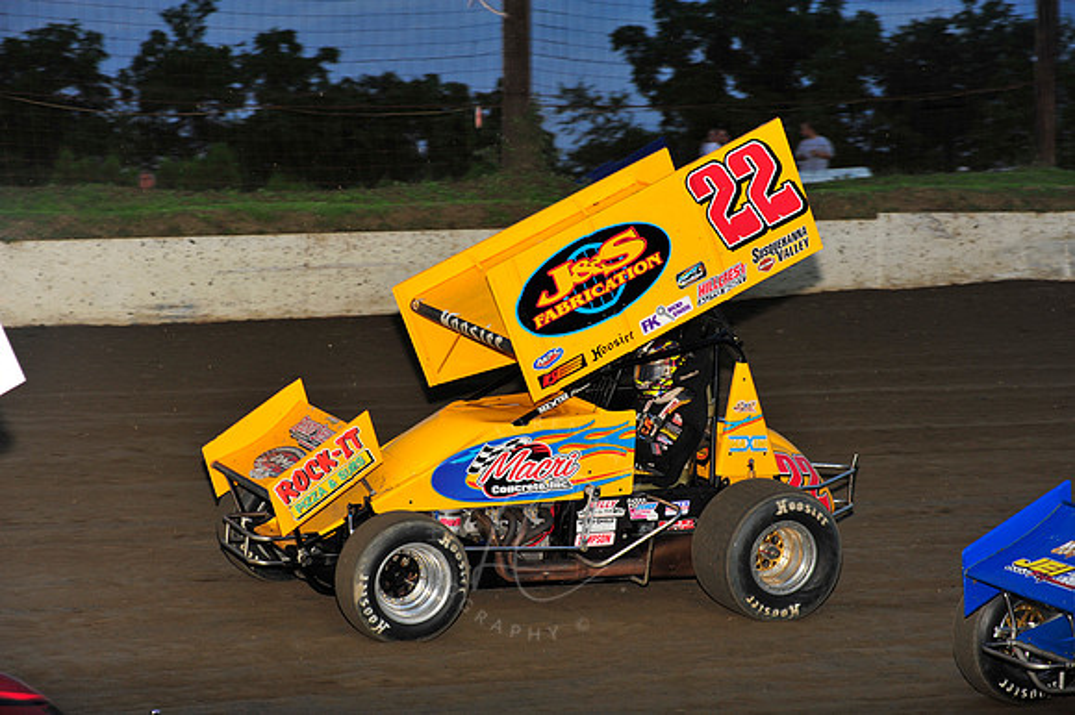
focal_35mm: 112
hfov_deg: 18.3
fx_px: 3342
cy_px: 358
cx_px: 538
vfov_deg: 12.2
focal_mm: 112
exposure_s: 1/320
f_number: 6.3
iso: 640
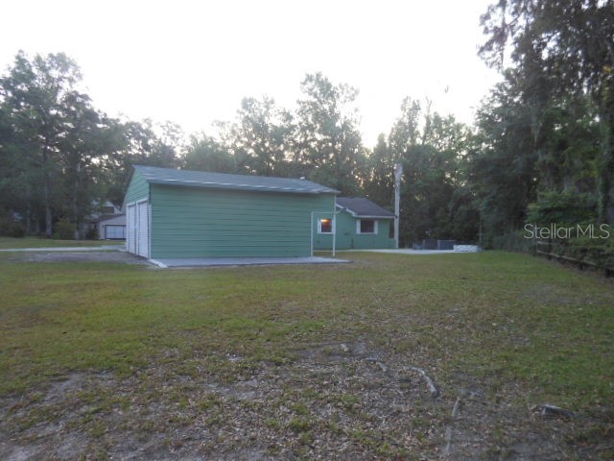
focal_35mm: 25
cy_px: 230
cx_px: 307
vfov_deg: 54.9
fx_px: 443
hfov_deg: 69.4
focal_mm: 4.5
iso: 80
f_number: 3.2
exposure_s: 1/50
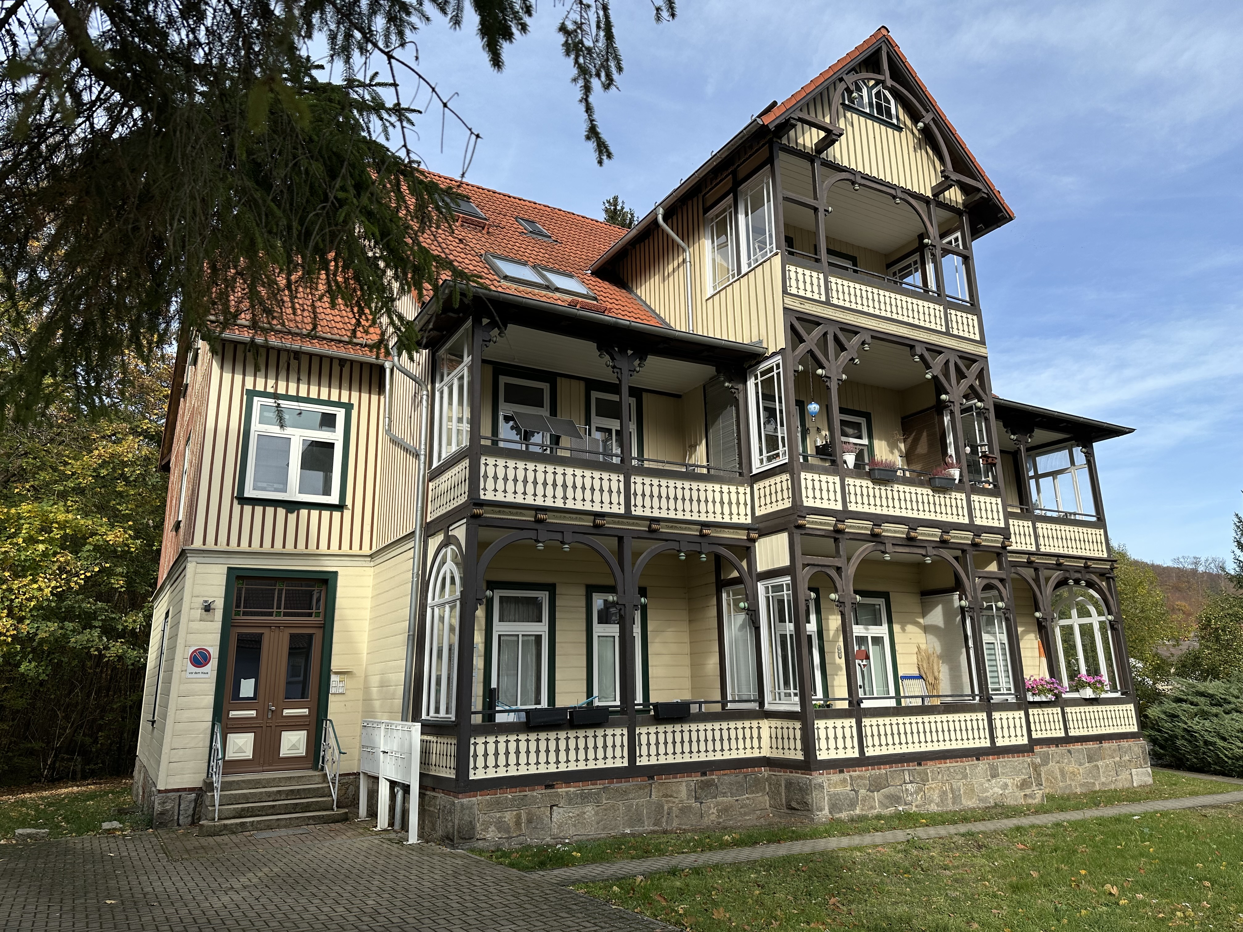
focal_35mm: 24
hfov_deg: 71.6
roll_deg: +1.4
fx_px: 862
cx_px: 622
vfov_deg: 56.8
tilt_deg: +14.2
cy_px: 466
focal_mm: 6.86
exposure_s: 1/2591
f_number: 1.78
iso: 80
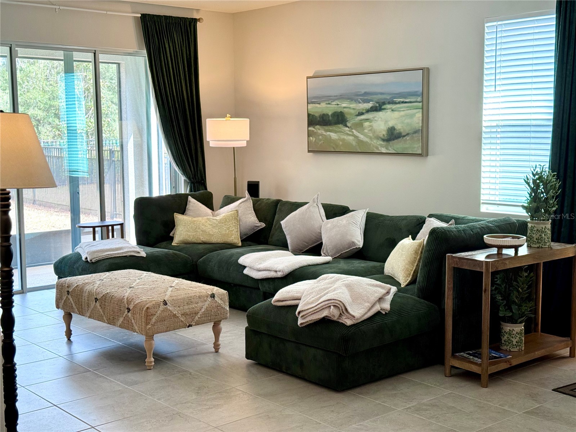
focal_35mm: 48
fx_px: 799
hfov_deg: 39.7
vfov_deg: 30.3
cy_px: 216
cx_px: 288
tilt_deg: -5.6
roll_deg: +0.9
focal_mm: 6.76
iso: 50
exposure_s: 1/60
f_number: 1.78
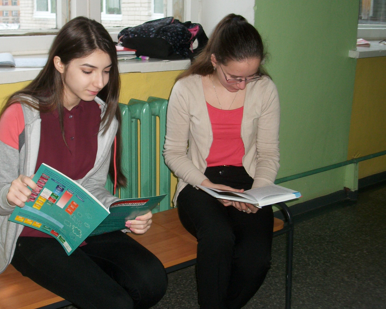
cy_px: 138
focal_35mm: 49
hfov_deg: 37.9
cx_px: 154
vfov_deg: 30.8
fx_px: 560
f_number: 3.2
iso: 132
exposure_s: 1/50.3
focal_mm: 7.1
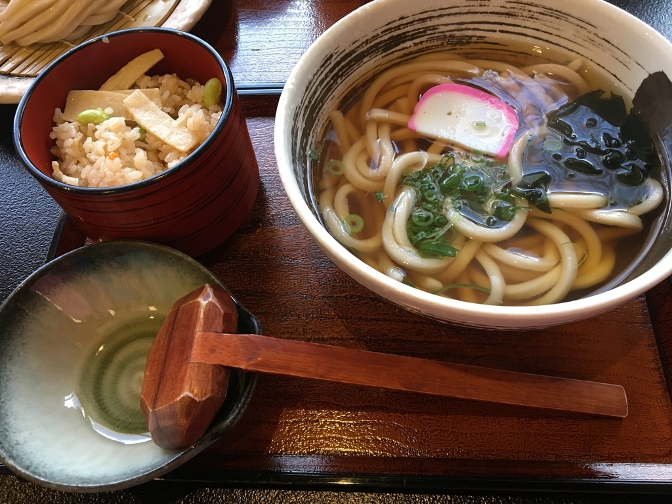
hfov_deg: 61.7
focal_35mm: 29
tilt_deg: -60.1
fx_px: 563
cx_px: 336
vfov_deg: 48.2
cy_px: 252
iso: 100
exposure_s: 1/30
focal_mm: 4.15
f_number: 2.2
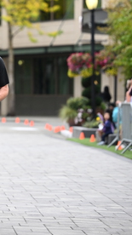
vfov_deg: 8.6
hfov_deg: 4.8
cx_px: -21
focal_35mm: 251
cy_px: 25
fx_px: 1564
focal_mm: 120
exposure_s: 1/2500
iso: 640
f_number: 2.8
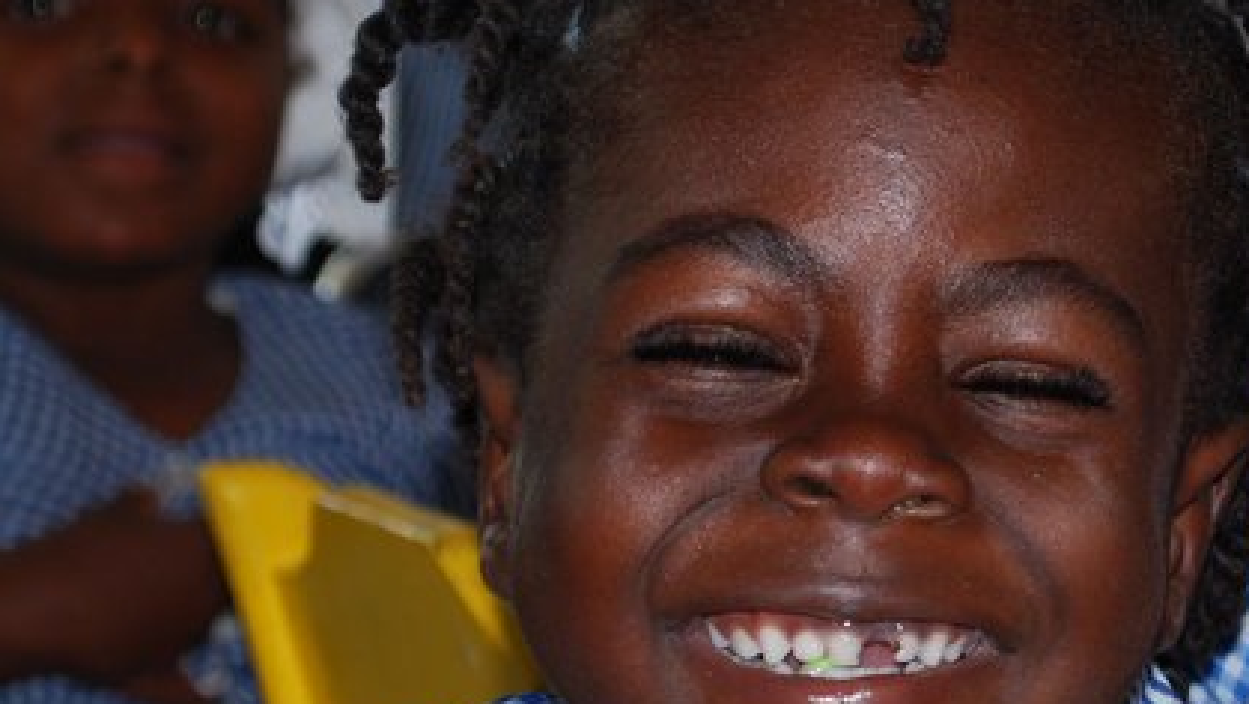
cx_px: 1476
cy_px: 282
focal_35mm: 211
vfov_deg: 5.8
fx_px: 7000
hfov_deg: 10.1
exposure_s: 1/60
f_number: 5.6
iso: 200
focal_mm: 55
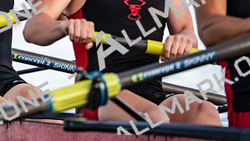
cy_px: -9
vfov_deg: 1.5
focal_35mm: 812
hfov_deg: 2.7
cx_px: 23
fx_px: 5381
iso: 800
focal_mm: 400
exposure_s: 1/2500
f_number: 4.5
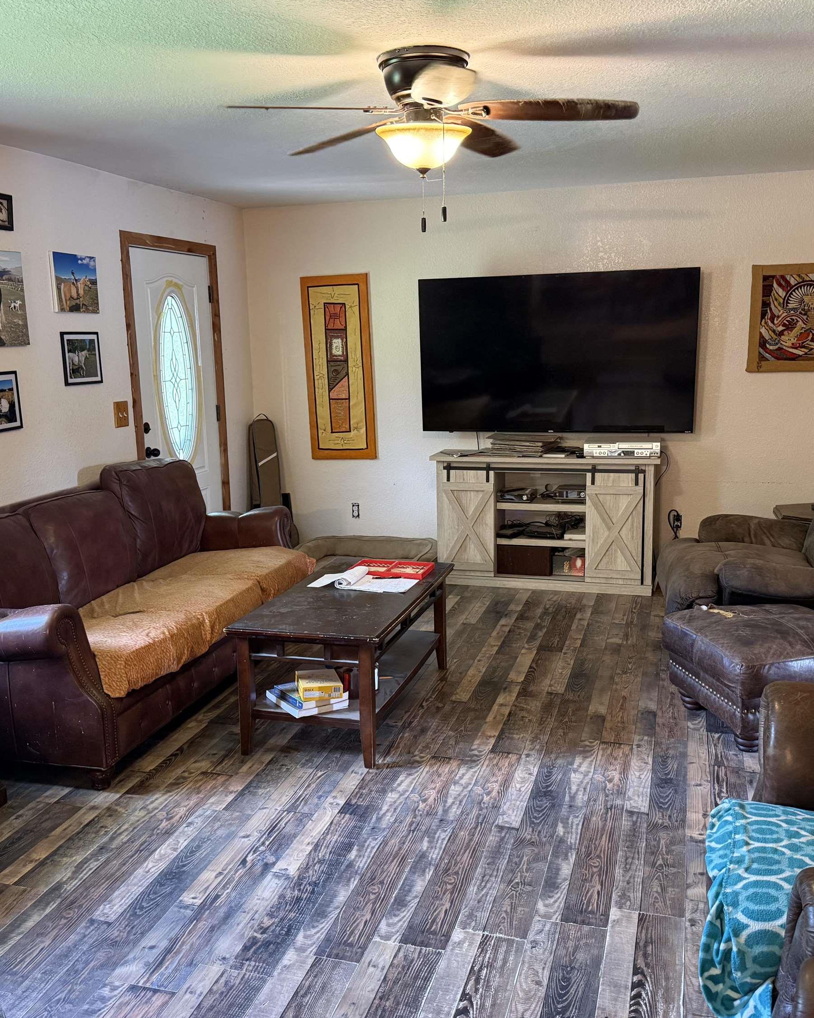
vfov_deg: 55.7
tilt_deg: -9.9
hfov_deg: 45.8
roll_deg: +1.1
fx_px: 964
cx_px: 390
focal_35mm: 32
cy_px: 517
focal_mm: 6.76
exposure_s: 1/60
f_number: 1.78
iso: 500
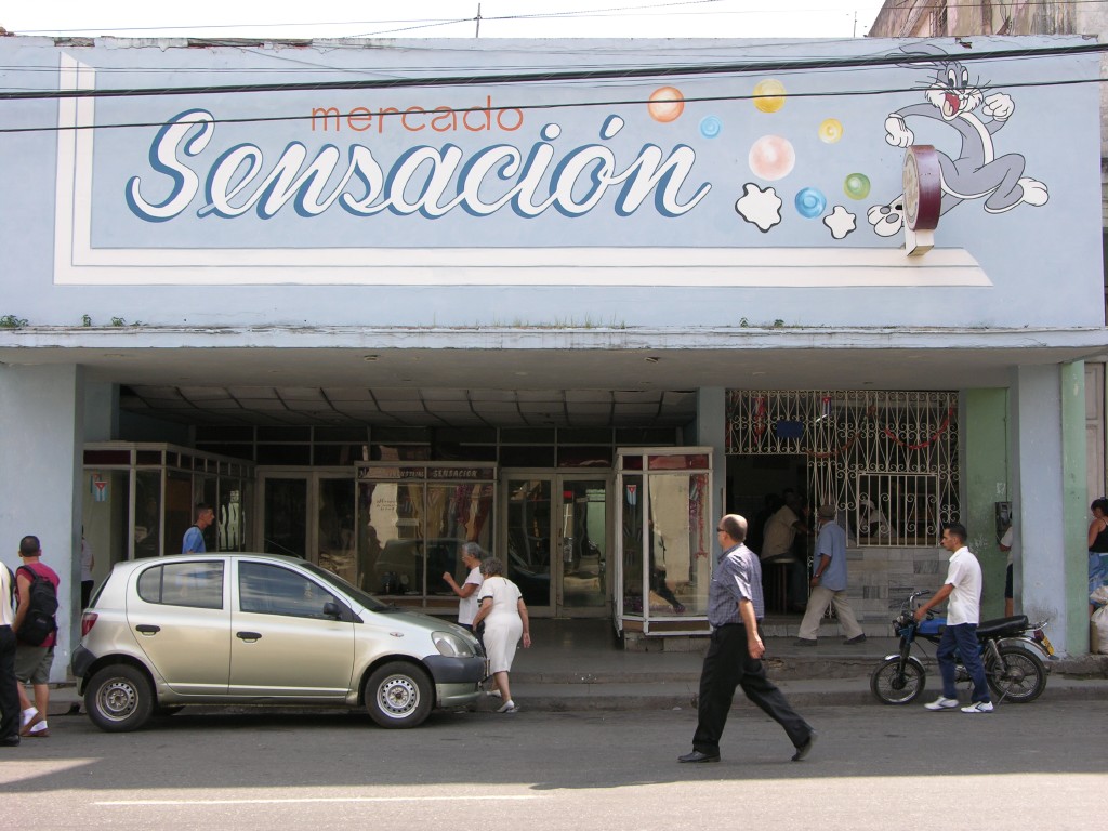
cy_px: 416
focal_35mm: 50
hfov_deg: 38.2
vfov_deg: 29.1
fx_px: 1600
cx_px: 554
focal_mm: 12.7
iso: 50
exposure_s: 1/117
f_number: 4.8
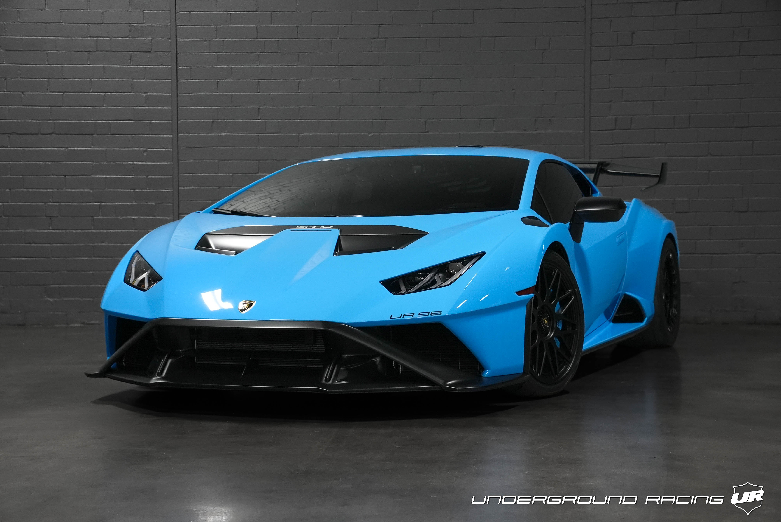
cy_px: 261
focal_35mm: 65
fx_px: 1411
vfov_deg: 20.9
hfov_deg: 30.9
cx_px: 390
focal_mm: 65
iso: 6400
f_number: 5
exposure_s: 1/160
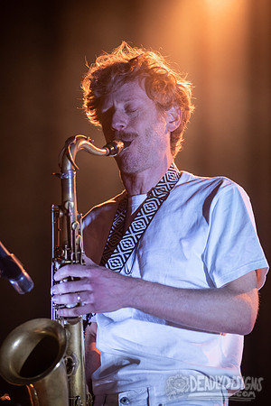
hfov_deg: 11.0
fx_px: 1411
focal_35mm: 125
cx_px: 136
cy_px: 203
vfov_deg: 16.4
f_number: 3.2
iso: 2000
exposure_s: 1/320
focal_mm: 125
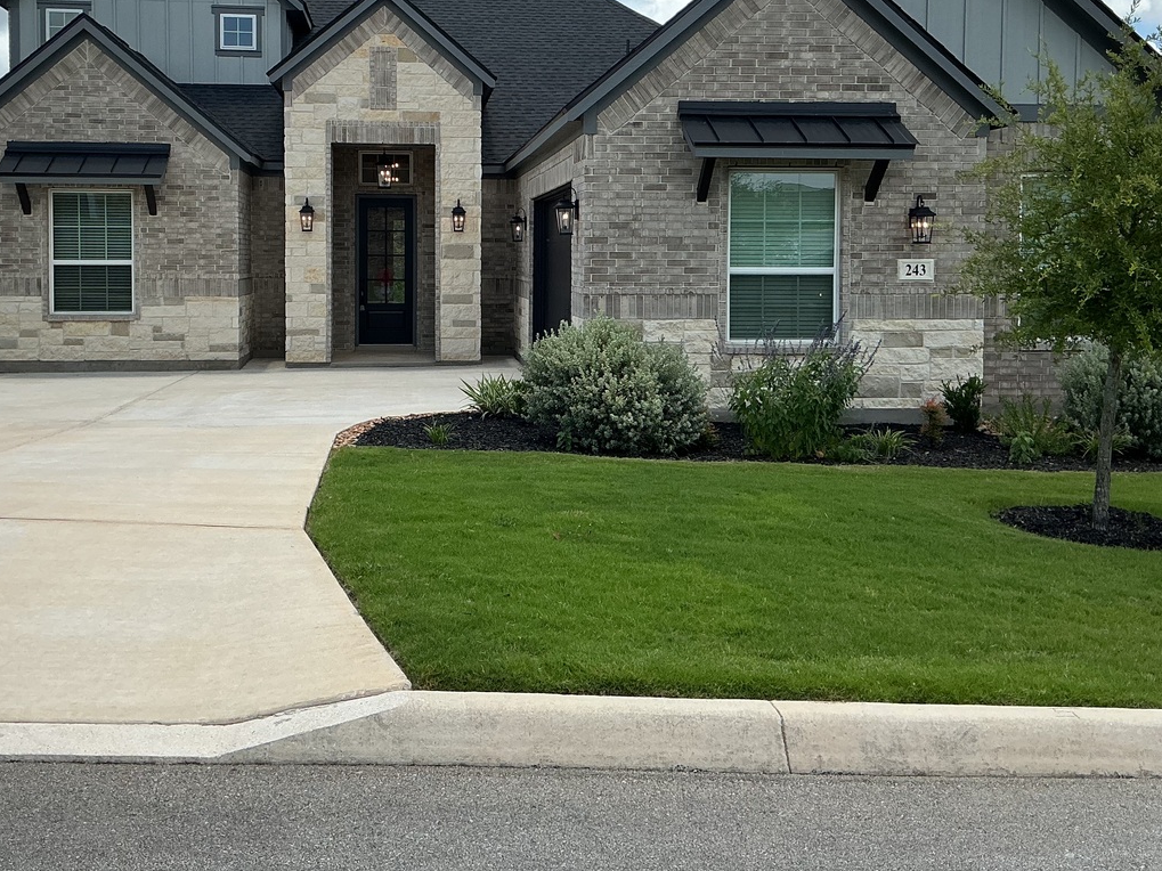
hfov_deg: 45.7
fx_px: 1376
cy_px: 300
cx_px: 523
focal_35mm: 41
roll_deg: -0.6
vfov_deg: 34.8
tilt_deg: -1.9
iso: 25
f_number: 1.8
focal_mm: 3
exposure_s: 1/1626
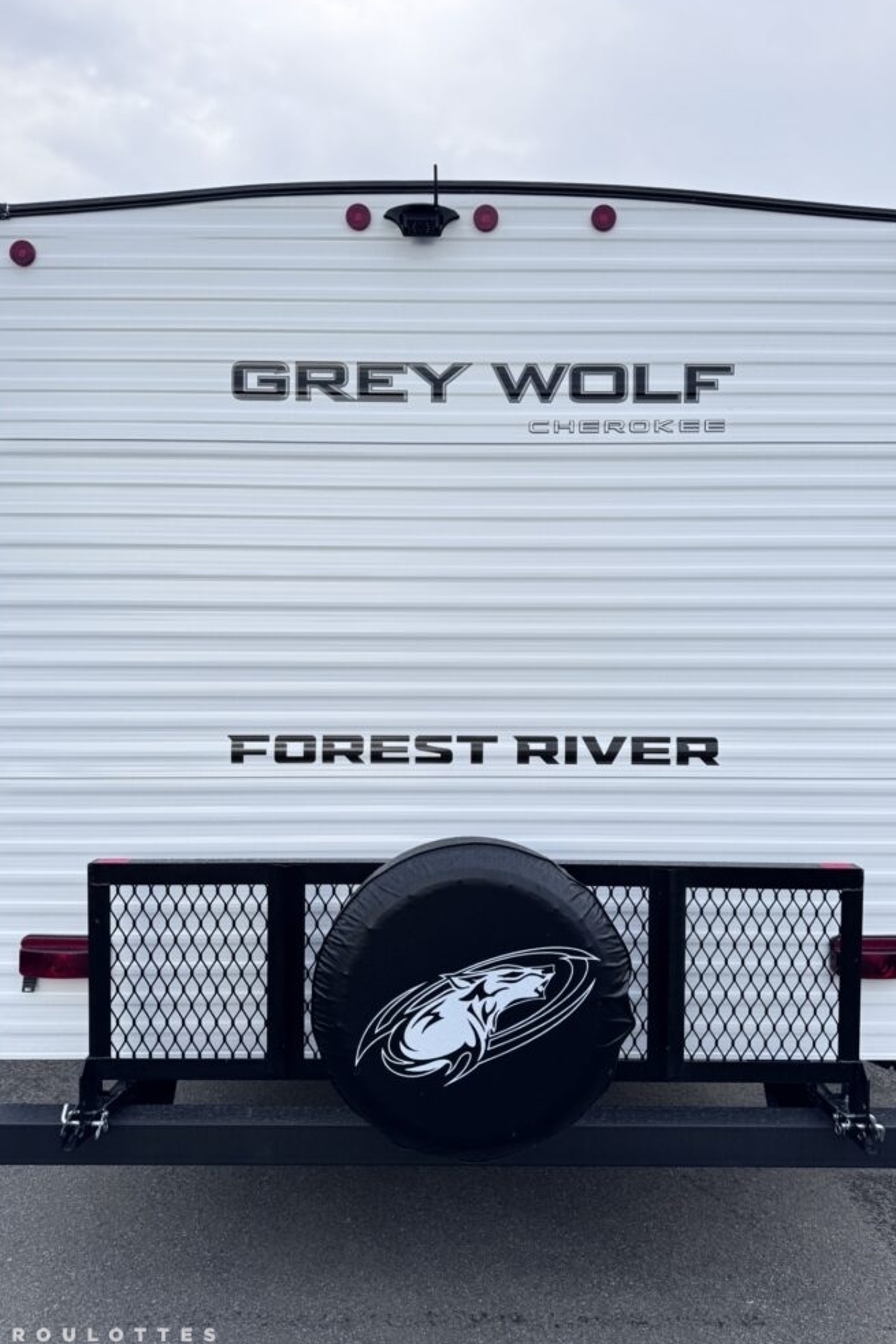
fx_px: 971
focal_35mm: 26
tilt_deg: +1.0
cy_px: 682
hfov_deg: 49.5
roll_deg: -0.4
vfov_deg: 69.4
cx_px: 471
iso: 80
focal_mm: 6.76
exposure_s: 1/888
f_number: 1.78
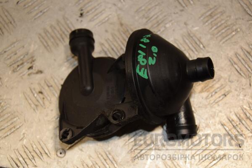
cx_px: 126
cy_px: 84
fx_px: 546
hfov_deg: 26.0
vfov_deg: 17.5
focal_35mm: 78
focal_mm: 52
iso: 800
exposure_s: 1/200
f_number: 6.3
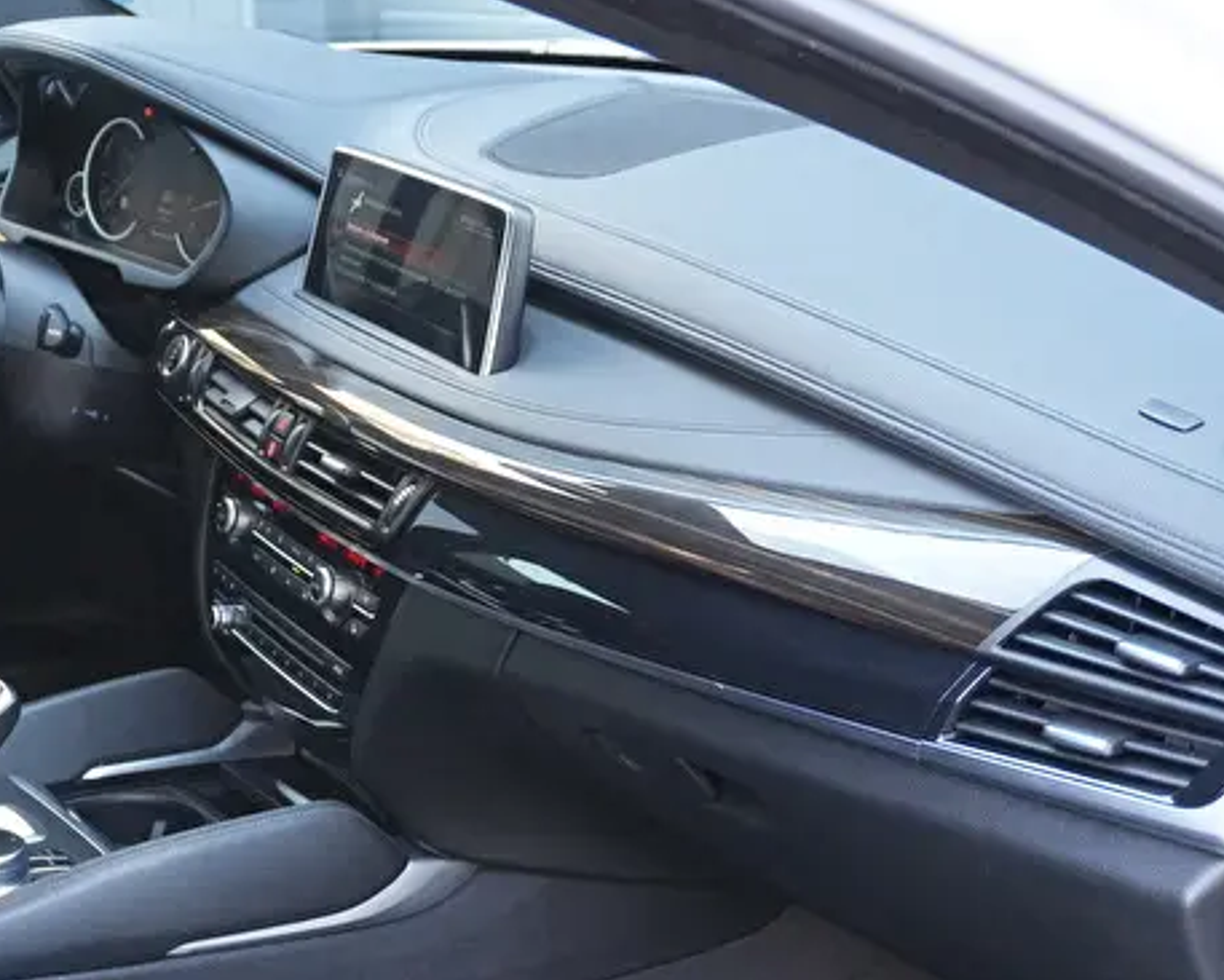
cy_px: 625
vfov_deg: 22.1
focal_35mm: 69
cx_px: 166
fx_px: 2501
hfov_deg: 26.7
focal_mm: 28
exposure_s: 1/160
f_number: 4.5
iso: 3200
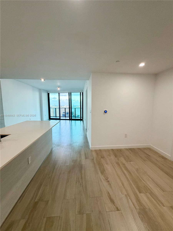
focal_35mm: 14
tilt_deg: -6.5
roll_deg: -0.4
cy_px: 116
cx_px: 86
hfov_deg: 85.7
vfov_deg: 102.1
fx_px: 93
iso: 200
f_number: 2.2
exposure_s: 1/120
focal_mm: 2.22
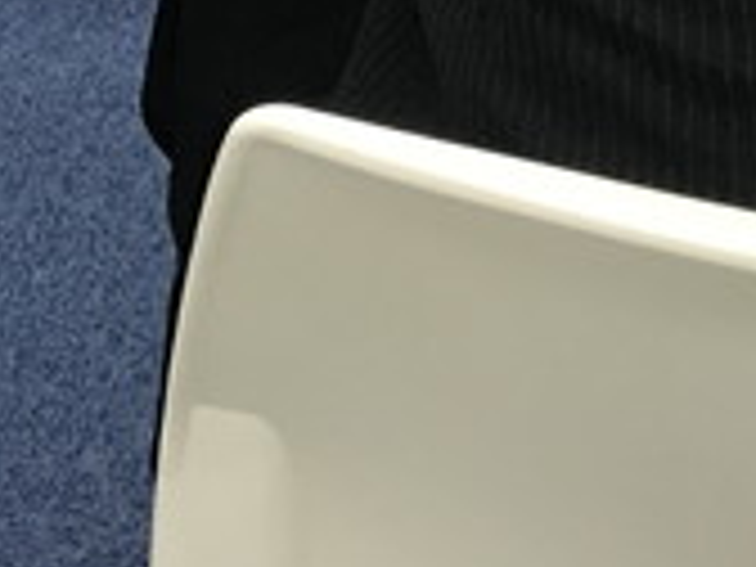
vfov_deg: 9.4
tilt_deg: -23.0
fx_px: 3276
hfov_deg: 13.2
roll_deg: +0.7
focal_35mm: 150
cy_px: -484
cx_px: 410
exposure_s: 1/30
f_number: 1.8
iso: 20
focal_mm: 3.99
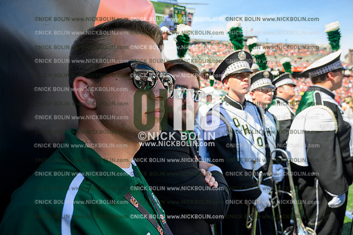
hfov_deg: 73.8
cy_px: 118
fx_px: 235
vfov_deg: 53.1
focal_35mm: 24
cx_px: 176
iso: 100
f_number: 5.6
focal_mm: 24
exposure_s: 1/160
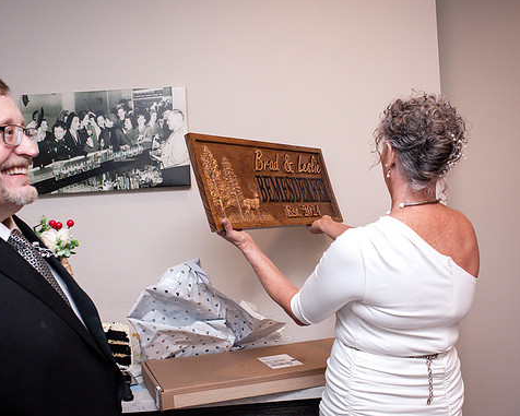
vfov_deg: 37.3
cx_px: 255
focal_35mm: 40
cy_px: 207
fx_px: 616
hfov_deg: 45.8
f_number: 5.6
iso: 2500
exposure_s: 1/200
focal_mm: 35
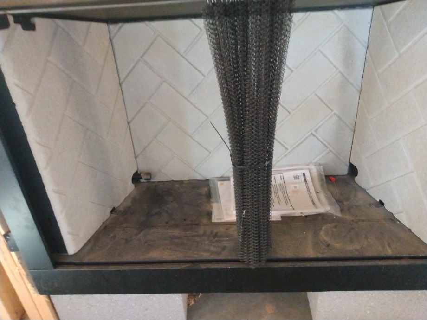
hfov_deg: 81.7
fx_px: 247
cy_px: 160
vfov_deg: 66.0
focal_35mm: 20
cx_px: 214
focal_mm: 3.54
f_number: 2
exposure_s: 1/17
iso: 1484
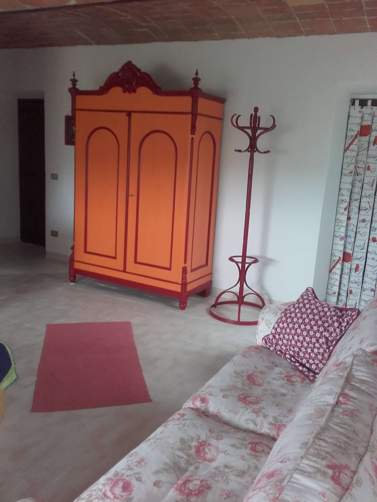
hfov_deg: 45.4
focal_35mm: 31
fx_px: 450
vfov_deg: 58.4
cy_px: 251
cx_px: 188
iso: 110
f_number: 2.2
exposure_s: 1/15
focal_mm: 3.31
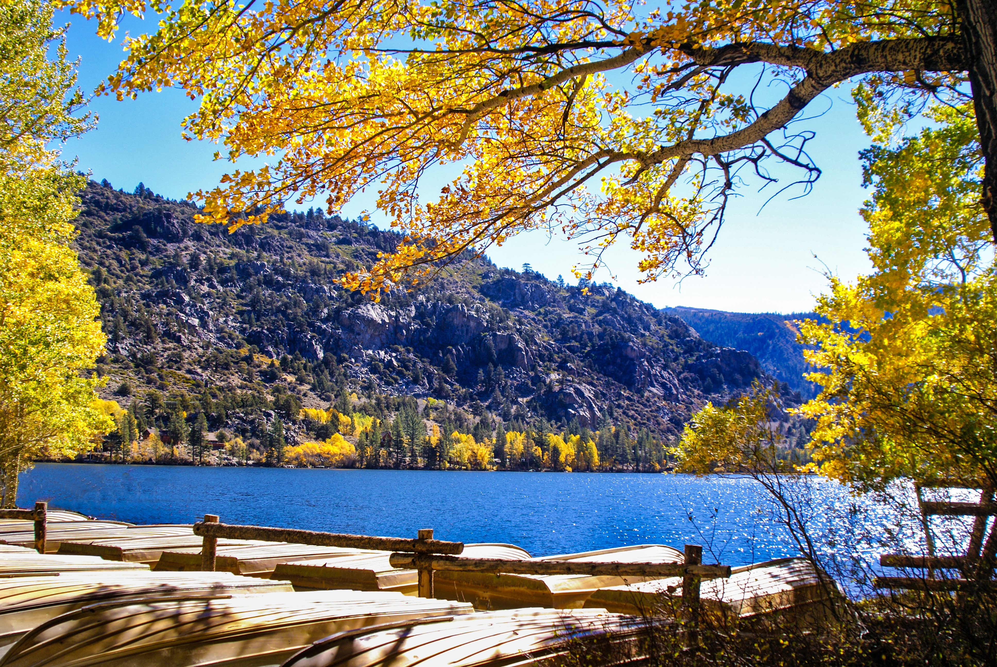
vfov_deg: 32.0
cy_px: 334
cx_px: 498
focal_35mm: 42
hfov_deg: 46.3
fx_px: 1165
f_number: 5
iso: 100
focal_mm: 28
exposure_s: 1/400
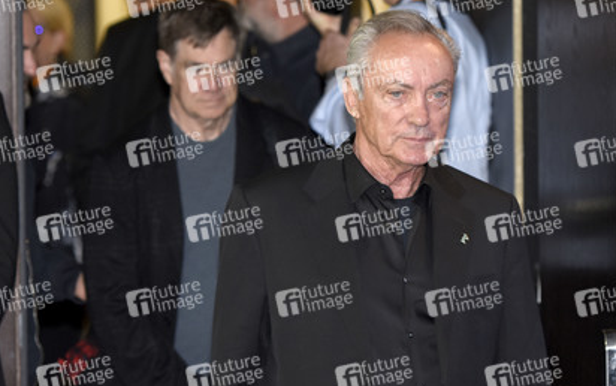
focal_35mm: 226
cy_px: 187
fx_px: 3789
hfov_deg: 9.3
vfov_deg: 5.8
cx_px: 334
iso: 640
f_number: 3.5
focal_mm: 135
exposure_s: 1/400
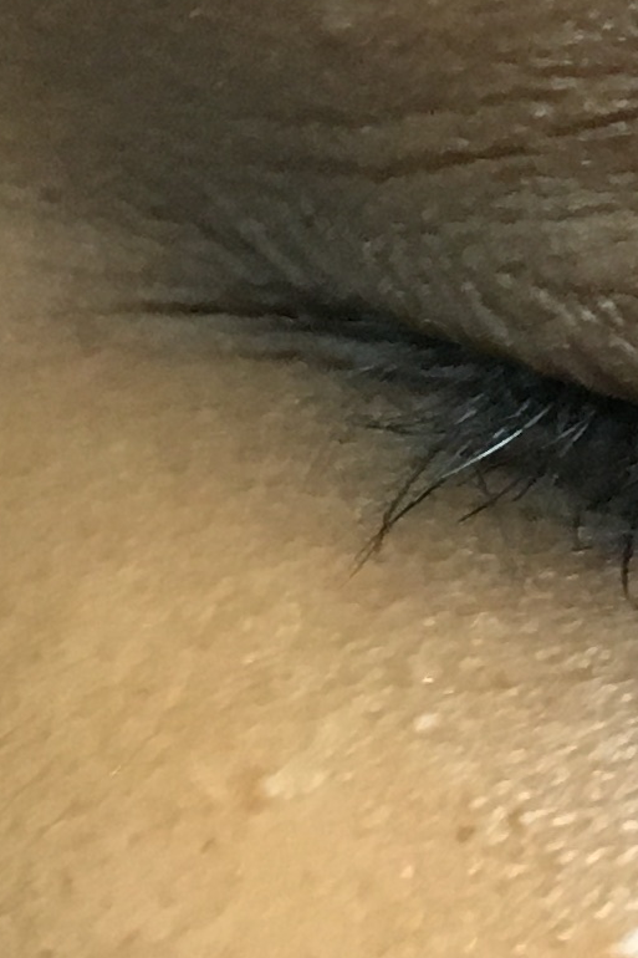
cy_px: -404
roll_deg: -6.5
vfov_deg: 12.5
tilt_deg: -36.8
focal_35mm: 158
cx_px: 1185
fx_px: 4202
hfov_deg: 8.3
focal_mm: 4.15
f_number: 2.2
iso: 160
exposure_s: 1/30
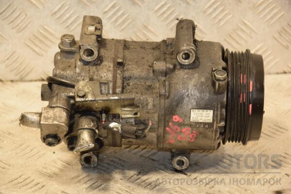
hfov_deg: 14.9
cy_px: 97
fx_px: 1115
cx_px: 146
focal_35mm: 138
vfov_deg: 9.9
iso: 800
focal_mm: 92
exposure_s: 1/100
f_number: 5.6
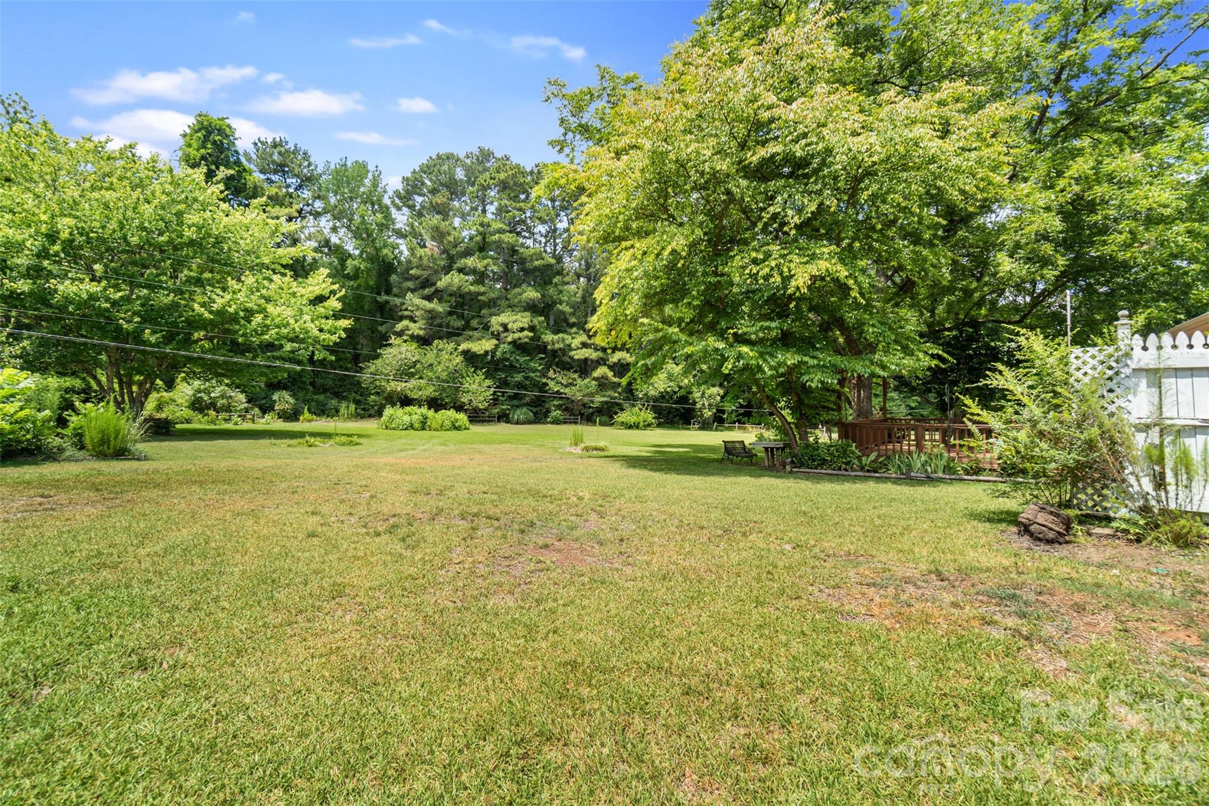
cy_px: 403
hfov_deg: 100.4
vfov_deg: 77.3
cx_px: 604
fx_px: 504
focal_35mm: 15
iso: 100
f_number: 7.1
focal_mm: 10
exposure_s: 1/160
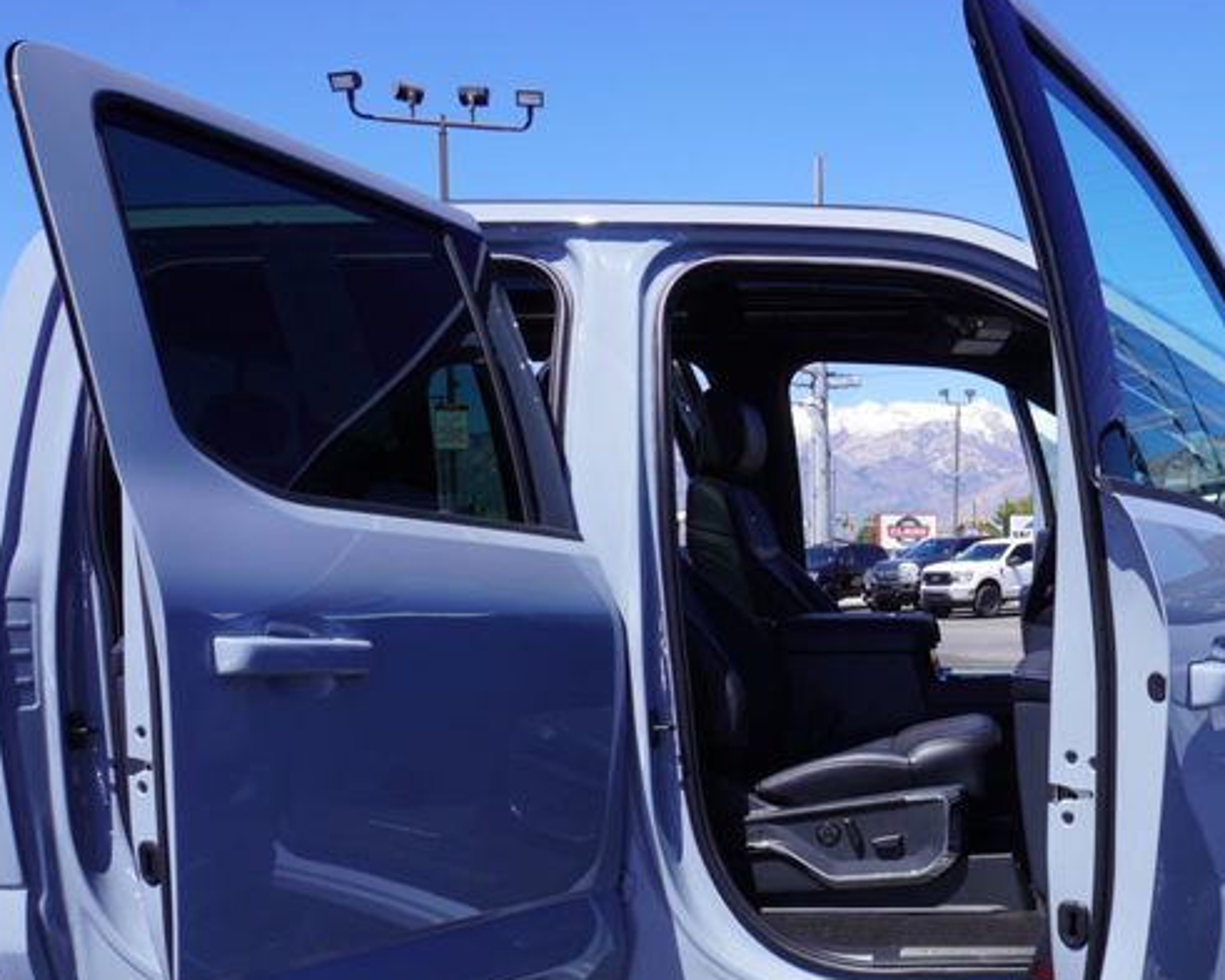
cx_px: 1008
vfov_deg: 31.0
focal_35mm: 47
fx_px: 1704
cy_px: 825
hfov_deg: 37.9
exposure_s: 1/125
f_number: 9
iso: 100
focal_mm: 16
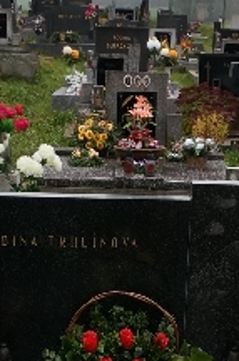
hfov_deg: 15.3
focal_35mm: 89
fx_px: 891
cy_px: 645
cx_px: 130
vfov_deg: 18.2
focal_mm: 16
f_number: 8
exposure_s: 1/125
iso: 400
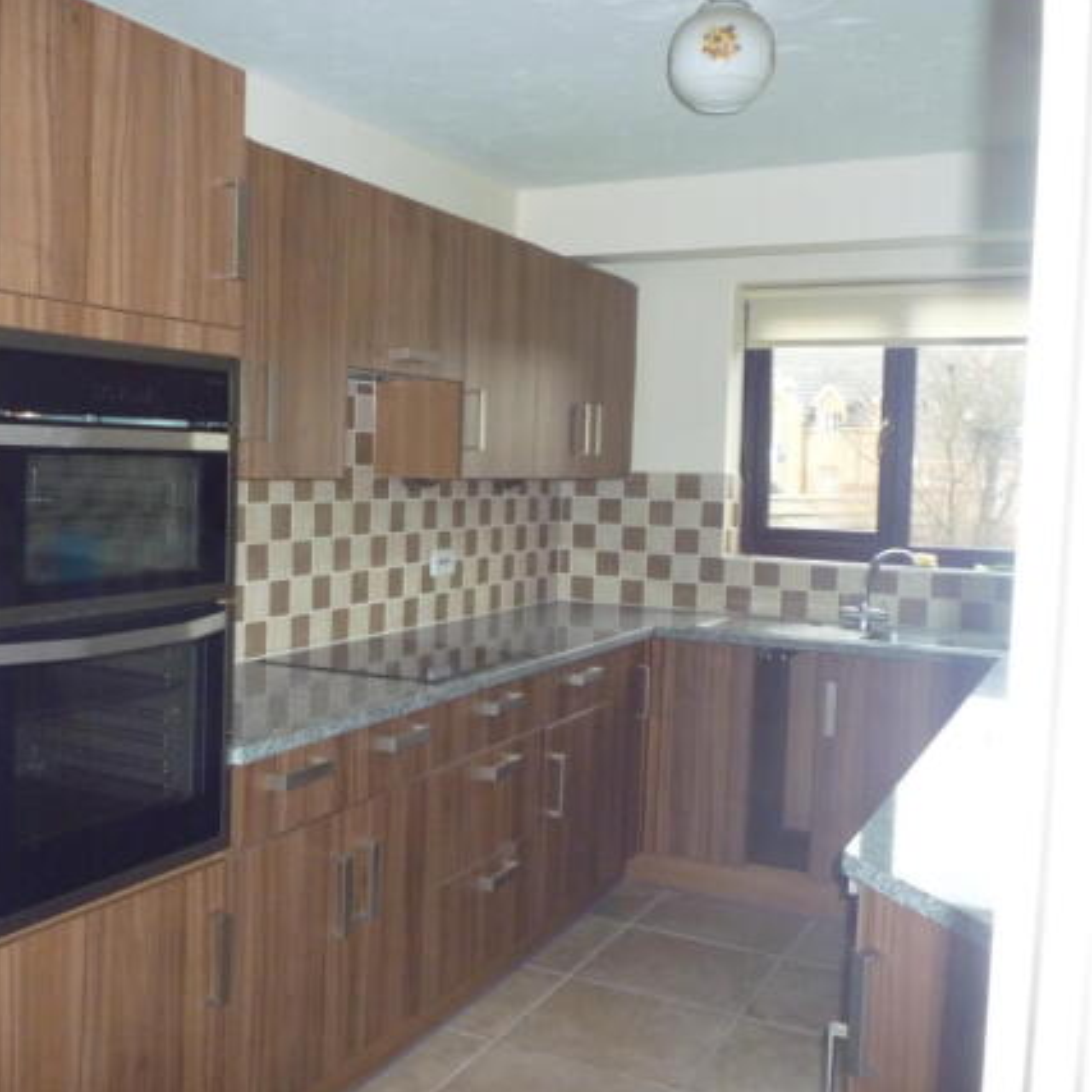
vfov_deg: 47.2
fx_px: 1249
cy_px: 551
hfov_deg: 46.7
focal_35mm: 35
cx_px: 398
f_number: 3.3
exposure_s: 1/30
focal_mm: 5.2
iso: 400
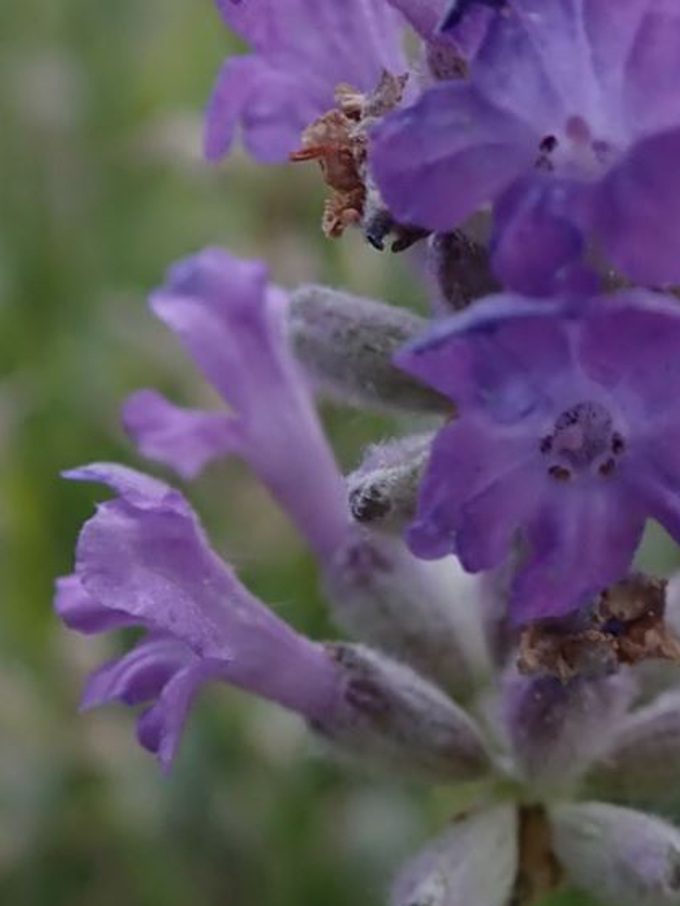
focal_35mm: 107
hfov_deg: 13.7
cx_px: 615
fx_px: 2801
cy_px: 449
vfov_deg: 18.4
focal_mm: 5.5
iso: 100
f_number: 3.2
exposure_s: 1/200
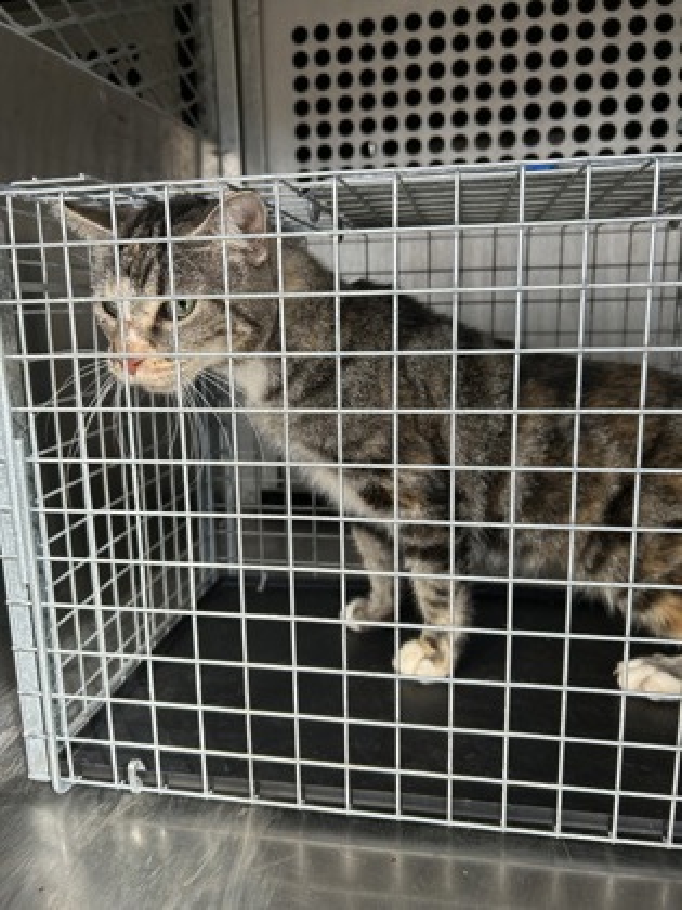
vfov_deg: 67.3
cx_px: 341
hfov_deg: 53.1
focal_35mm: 26
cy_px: 455
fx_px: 683
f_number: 1.5
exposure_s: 1/482
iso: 50
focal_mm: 5.7
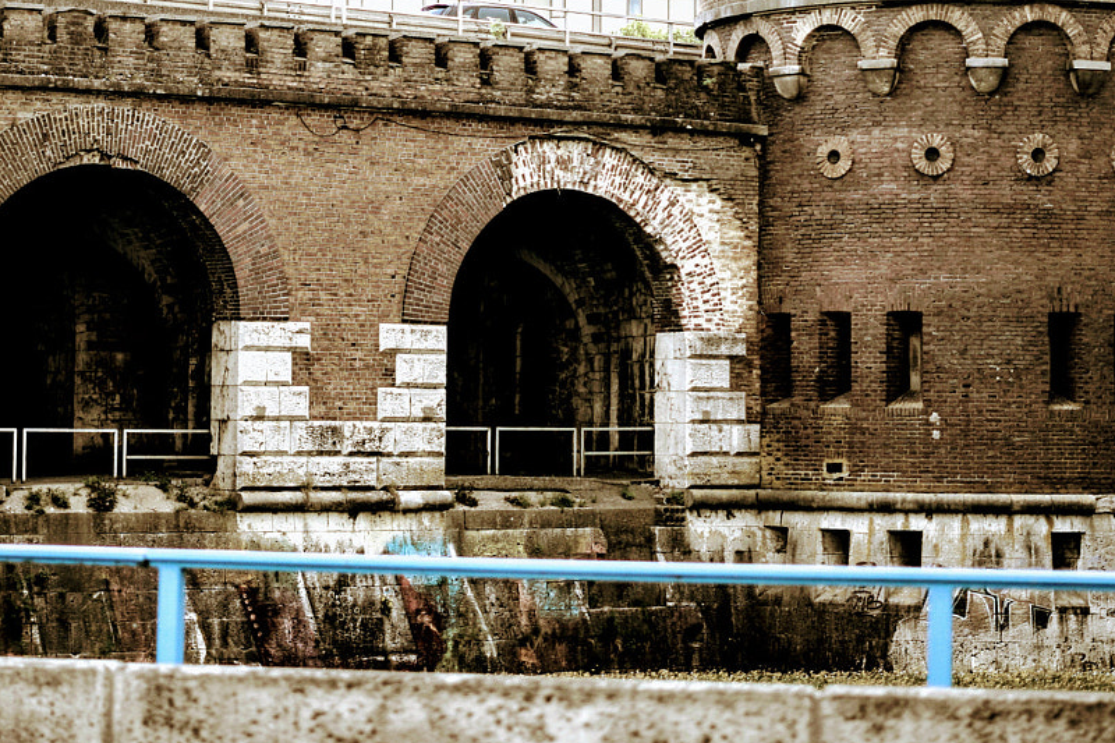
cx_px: 433
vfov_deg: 13.6
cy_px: 134
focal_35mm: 100
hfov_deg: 20.4
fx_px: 3096
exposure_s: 1/1000
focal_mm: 50
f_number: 1.8
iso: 100
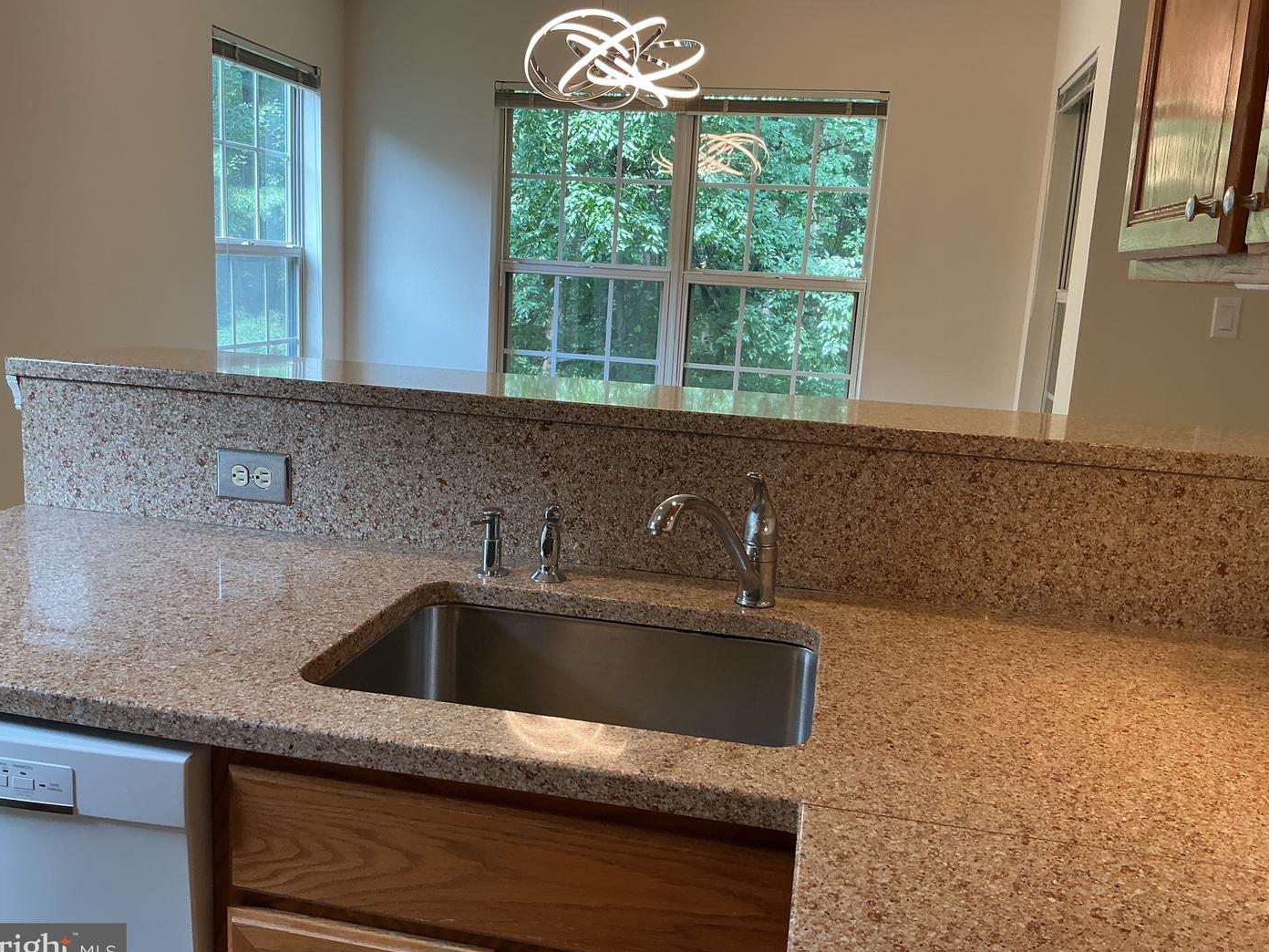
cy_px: 483
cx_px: 623
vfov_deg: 46.8
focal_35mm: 30
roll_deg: -3.2
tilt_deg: -10.2
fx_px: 1100
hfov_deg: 60.0
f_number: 1.8
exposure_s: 1/60
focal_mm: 3
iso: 50
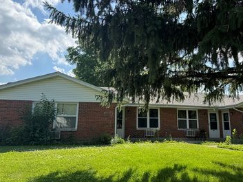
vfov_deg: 41.6
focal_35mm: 34
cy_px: 73
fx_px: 239
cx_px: 140
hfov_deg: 53.7
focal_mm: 6.76
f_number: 1.78
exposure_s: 1/2710
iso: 80
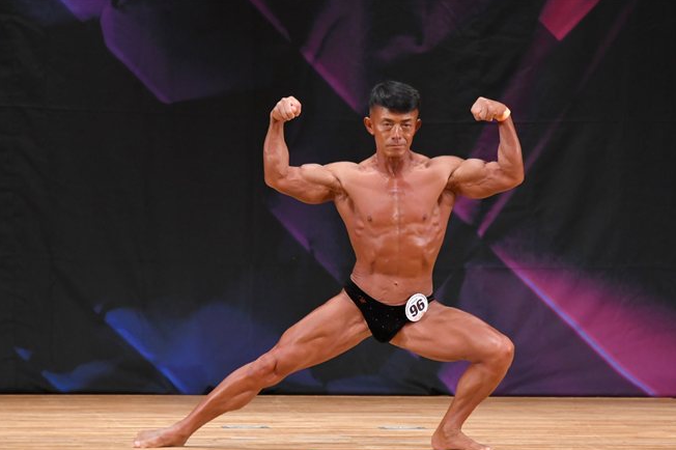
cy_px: 264
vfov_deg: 4.1
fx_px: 6362
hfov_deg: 6.1
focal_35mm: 339
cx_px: 392
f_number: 5.6
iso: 3200
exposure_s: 1/400
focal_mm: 190
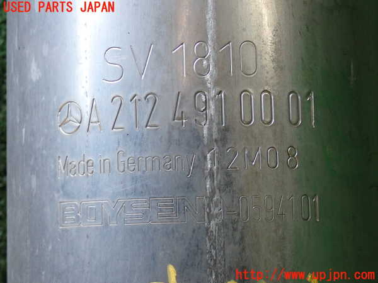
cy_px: 142
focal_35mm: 82
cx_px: 189
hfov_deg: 23.8
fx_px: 895
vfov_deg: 18.0
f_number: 4.3
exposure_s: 1/125
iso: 500
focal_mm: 14.62
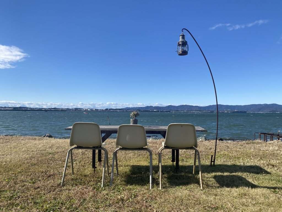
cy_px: 106
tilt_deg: +2.3
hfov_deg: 67.3
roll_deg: -1.1
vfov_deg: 53.1
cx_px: 141
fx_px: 212
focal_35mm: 26
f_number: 1.8
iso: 32
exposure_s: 1/3205
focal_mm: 4.25
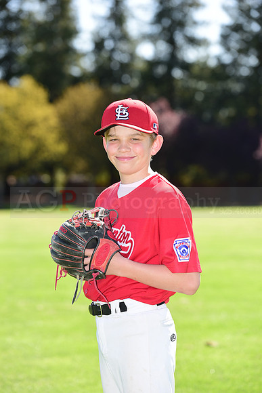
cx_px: 131
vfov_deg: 13.7
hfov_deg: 9.2
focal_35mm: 150
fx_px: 1636
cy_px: 196
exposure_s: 1/320
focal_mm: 150
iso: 125
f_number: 4.5
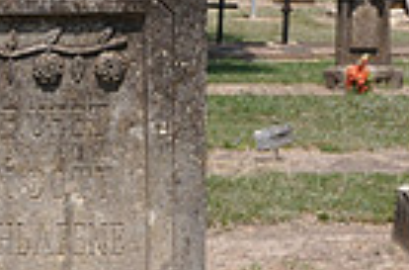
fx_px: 1790
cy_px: 251
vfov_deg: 8.6
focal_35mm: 158
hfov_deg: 12.9
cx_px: 53
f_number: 10
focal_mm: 25
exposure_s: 1/100
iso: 200
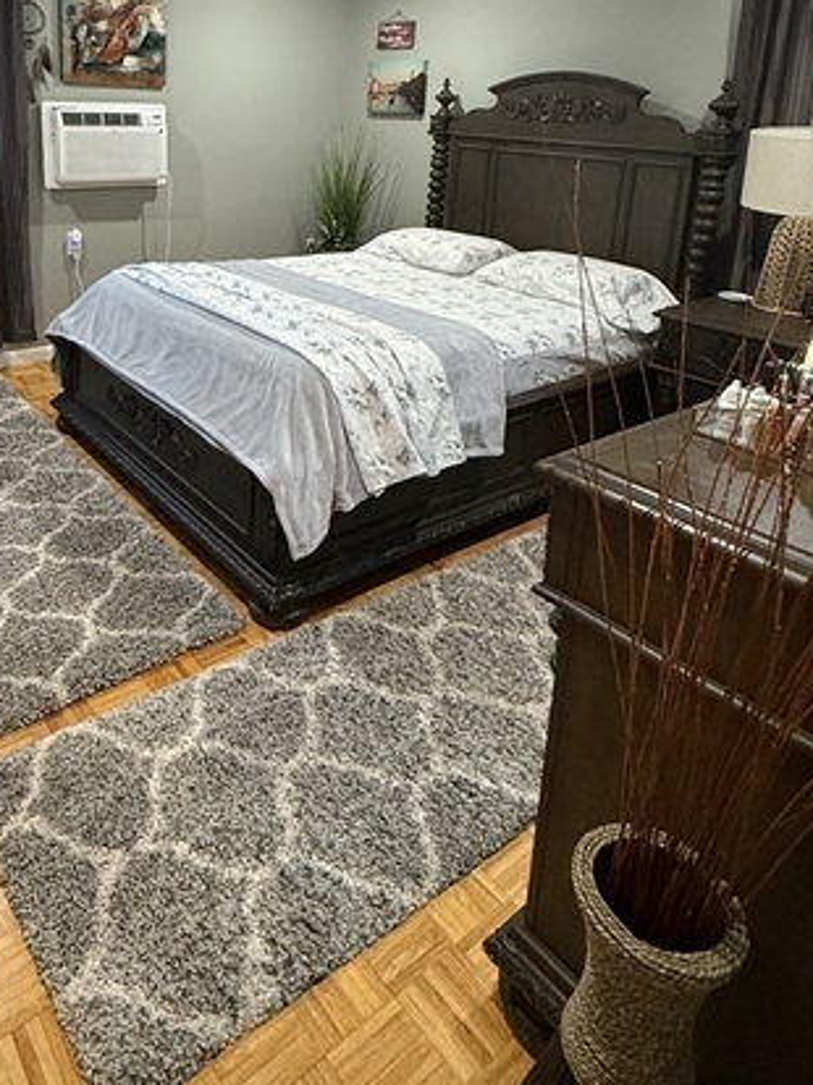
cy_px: 286
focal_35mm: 26
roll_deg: -2.2
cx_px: 257
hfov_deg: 51.8
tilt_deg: -12.0
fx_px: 815
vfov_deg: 63.8
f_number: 2.2
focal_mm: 2.22
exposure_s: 1/60
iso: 500
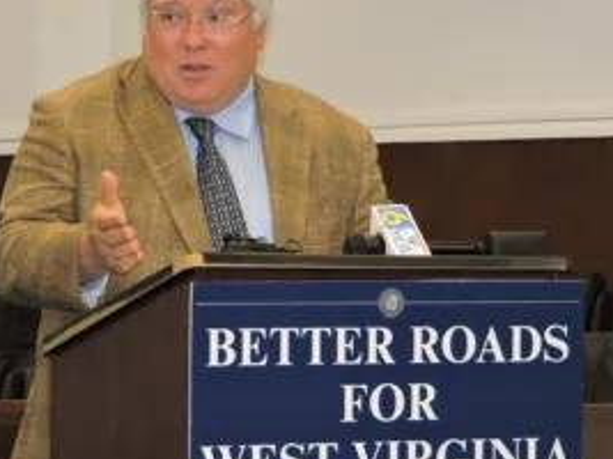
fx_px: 3841
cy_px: 177
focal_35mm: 217
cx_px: 230
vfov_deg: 6.8
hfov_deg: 9.1
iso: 450
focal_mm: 25.9
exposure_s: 1/60
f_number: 4.4
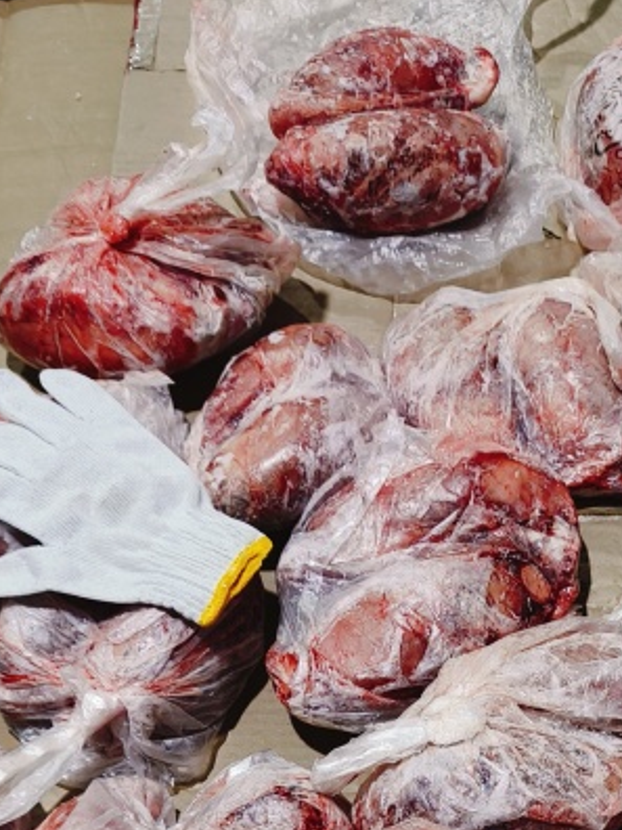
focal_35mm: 62
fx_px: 1485
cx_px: 503
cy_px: 1005
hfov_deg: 23.3
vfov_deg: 27.3
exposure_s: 1/91.3
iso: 800
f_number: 1.6
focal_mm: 6.06
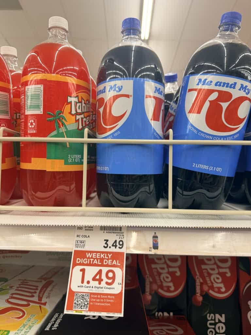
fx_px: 232
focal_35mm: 24
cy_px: 168
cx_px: 126
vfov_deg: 71.6
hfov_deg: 56.8
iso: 100
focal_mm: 6.8
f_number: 1.8
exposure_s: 1/64
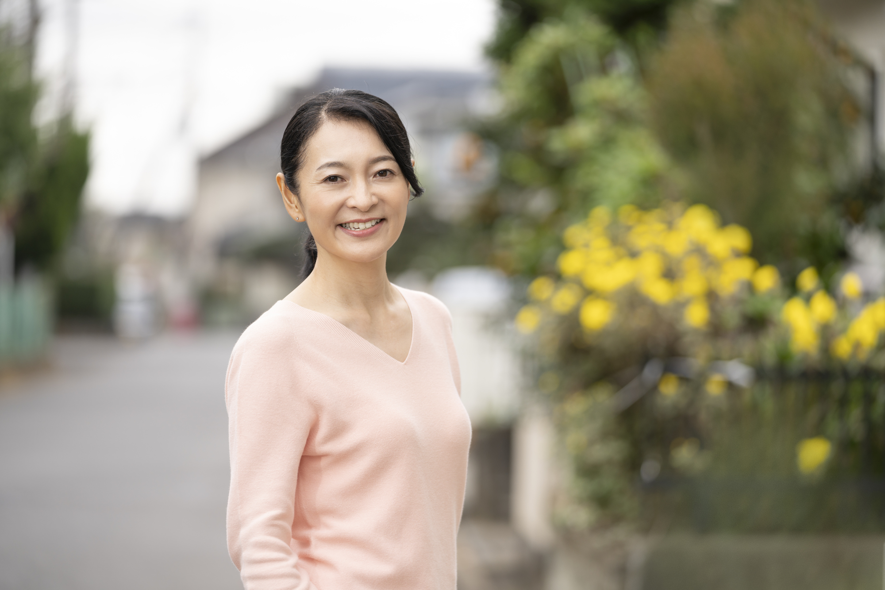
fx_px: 3392
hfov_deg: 14.9
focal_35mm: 138
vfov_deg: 9.9
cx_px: 442
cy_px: 295
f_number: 2.8
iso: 125
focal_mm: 138
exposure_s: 1/200
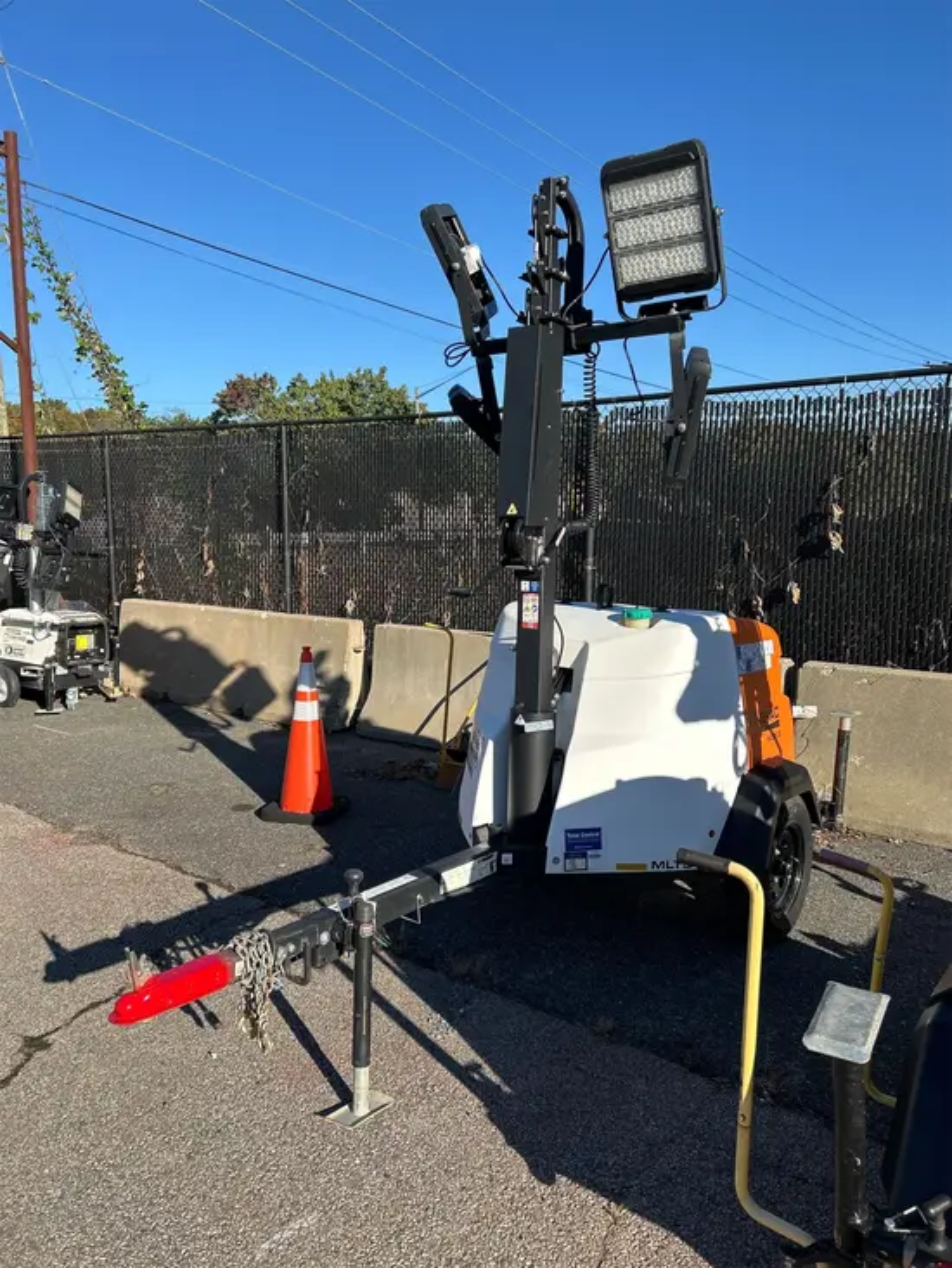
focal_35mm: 26
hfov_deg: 53.1
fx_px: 953
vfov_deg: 67.3
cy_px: 634
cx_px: 476
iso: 50
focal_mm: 5.7
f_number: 1.5
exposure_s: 1/2695
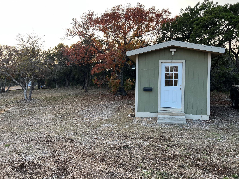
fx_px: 180
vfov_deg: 53.1
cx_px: 120
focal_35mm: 26
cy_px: 90
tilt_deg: -2.9
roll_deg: -0.6
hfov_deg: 67.3
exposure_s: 1/497
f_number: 1.5
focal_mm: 5.7
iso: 50
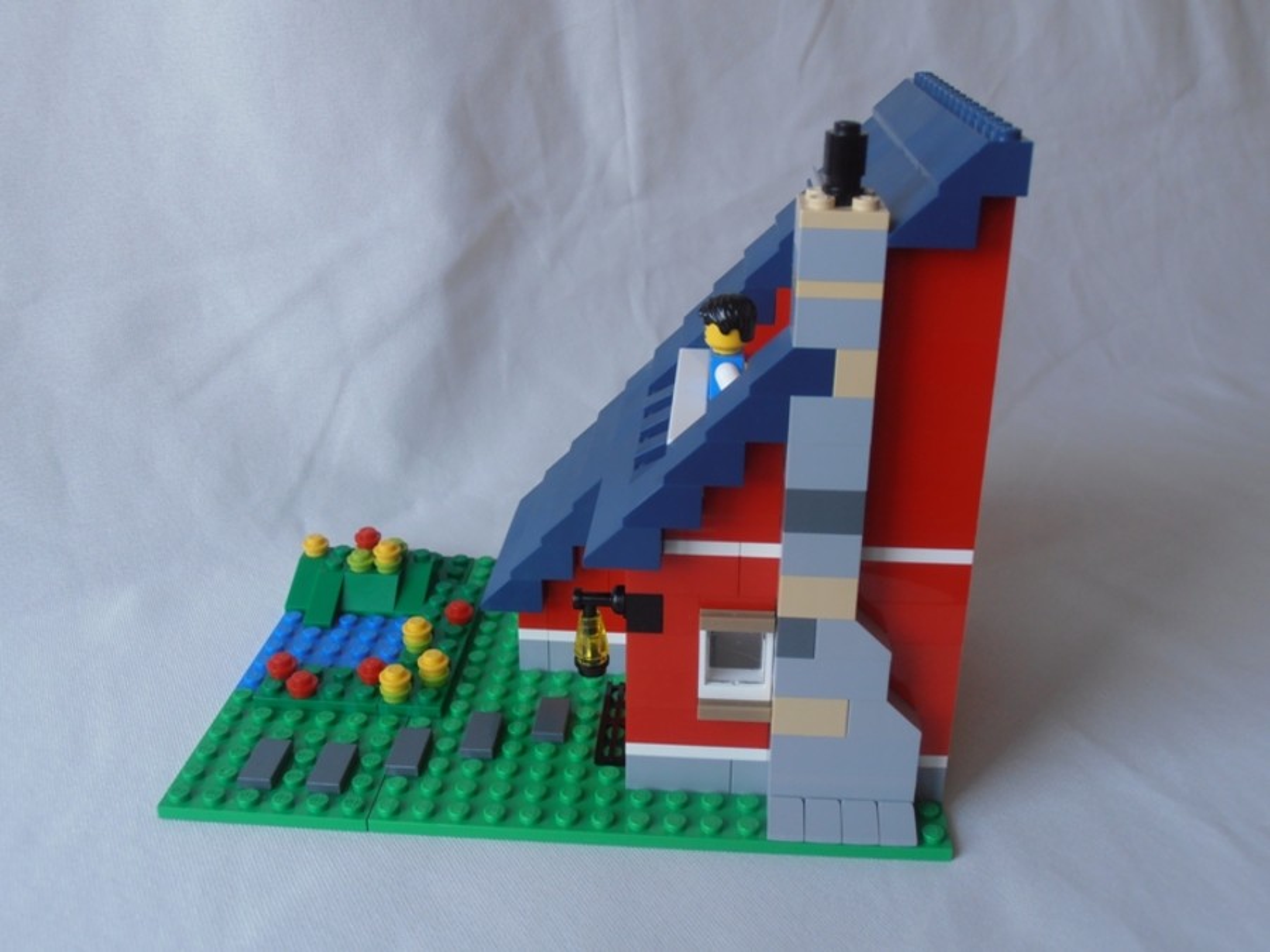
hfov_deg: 50.1
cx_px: 635
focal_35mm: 37
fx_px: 1357
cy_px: 476
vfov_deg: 38.7
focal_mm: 6.61
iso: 80
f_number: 3.9
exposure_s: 1/40
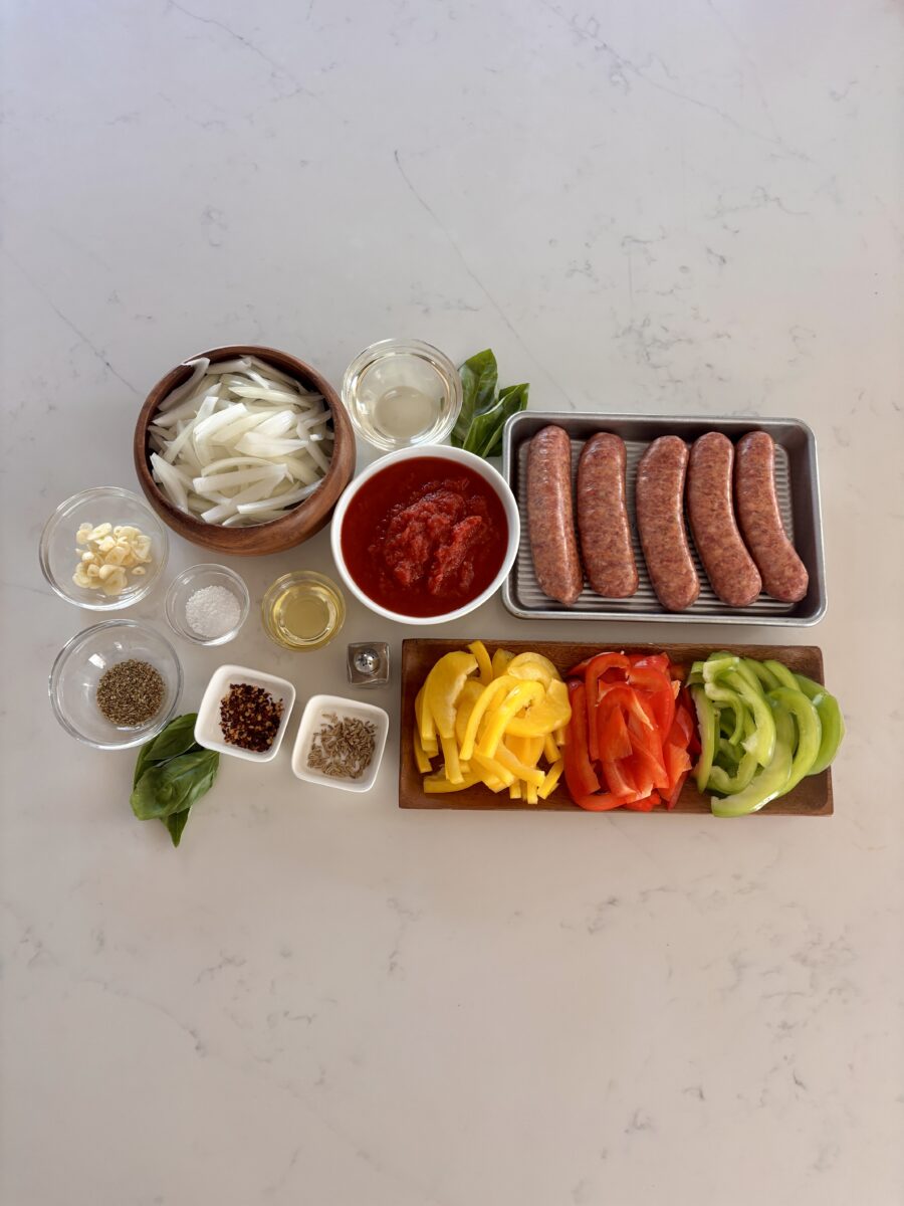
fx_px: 905
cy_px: 603
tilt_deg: -76.6
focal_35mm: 26
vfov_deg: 67.3
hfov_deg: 53.1
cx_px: 452
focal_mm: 5.96
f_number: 1.6
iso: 125
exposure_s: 1/80
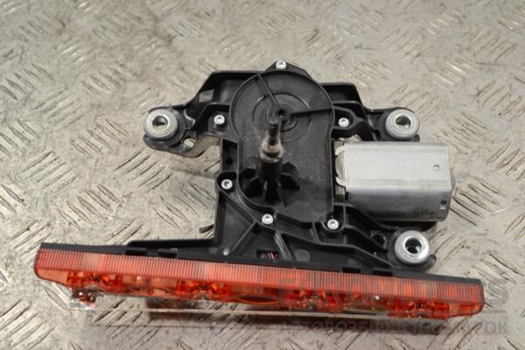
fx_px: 962
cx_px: 262
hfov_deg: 30.5
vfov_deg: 20.6
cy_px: 175
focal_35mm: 66
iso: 200
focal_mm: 44
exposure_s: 1/30
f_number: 5.3
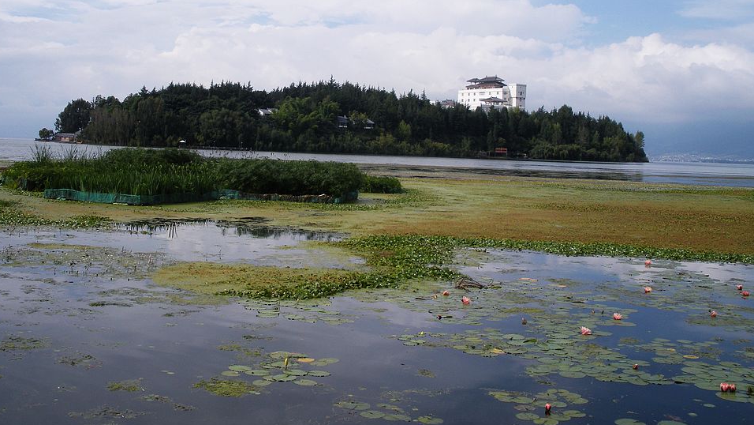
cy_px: 125
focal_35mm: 42
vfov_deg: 28.1
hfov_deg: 48.3
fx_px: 840
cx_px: 368
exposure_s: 1/436
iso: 64
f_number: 5.6
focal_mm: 6.3
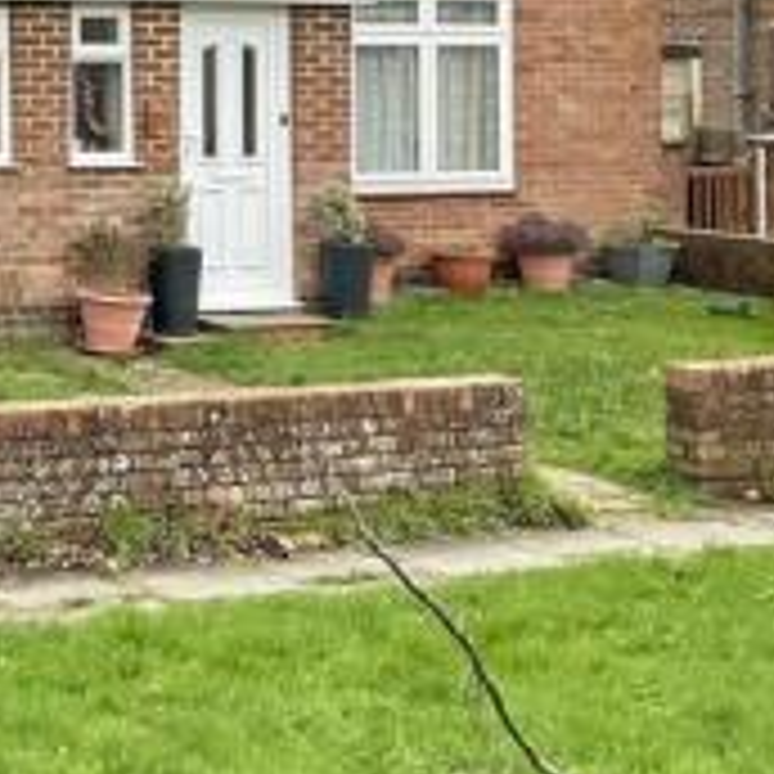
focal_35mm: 87
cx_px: -326
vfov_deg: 19.4
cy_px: 2
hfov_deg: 18.1
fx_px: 2201
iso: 64
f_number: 1.8
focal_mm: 3
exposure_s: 1/80
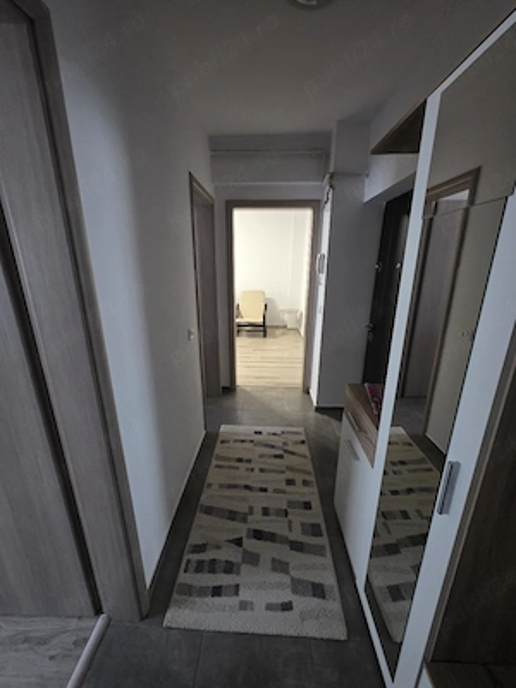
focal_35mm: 13
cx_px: 258
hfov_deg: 89.9
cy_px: 344
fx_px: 258
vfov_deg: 106.2
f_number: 1.9
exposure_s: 1/50.3
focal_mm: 2.2
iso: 800
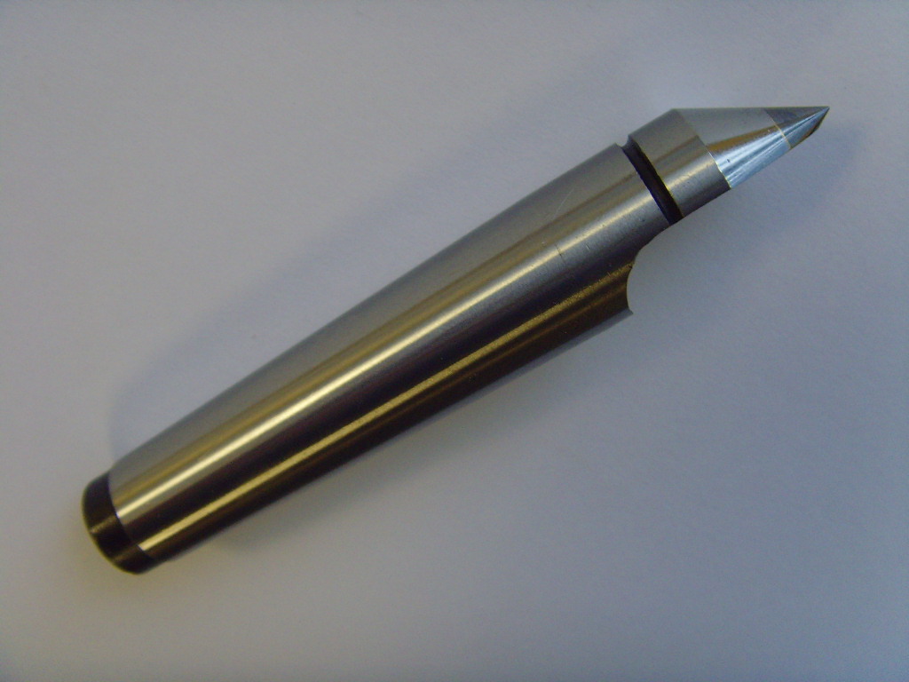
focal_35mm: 39
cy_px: 341
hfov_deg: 47.9
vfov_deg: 36.8
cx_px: 454
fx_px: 1024
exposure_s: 1/30
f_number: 3.5
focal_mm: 6.6
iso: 200
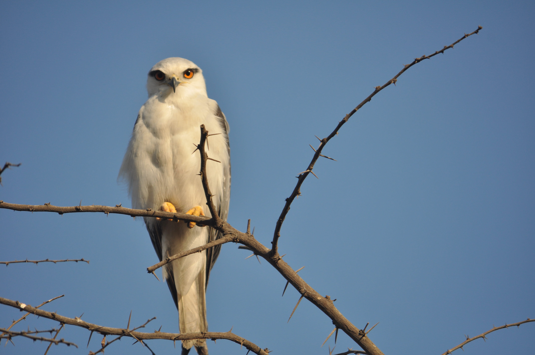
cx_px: 268
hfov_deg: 5.3
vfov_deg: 3.5
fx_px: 5789
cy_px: 178
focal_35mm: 390
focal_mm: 260
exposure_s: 1/1000
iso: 250
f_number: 5.6
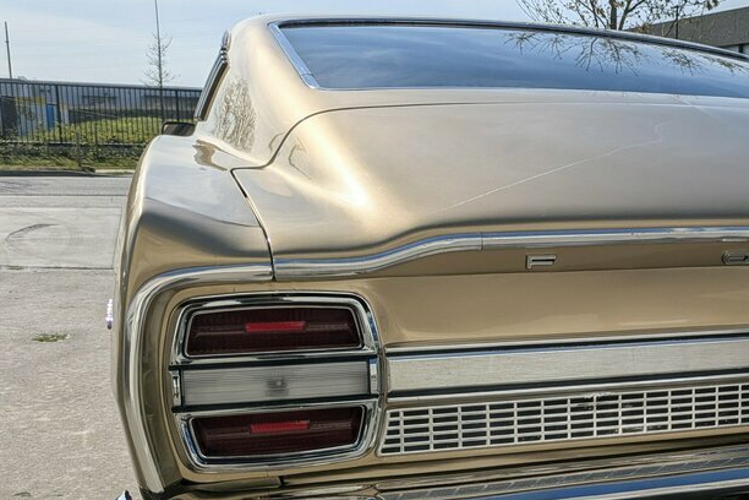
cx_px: 711
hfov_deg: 35.9
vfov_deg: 26.2
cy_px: 355
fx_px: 1061
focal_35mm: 51
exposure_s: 1/3745
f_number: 1.89
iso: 44
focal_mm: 5.43
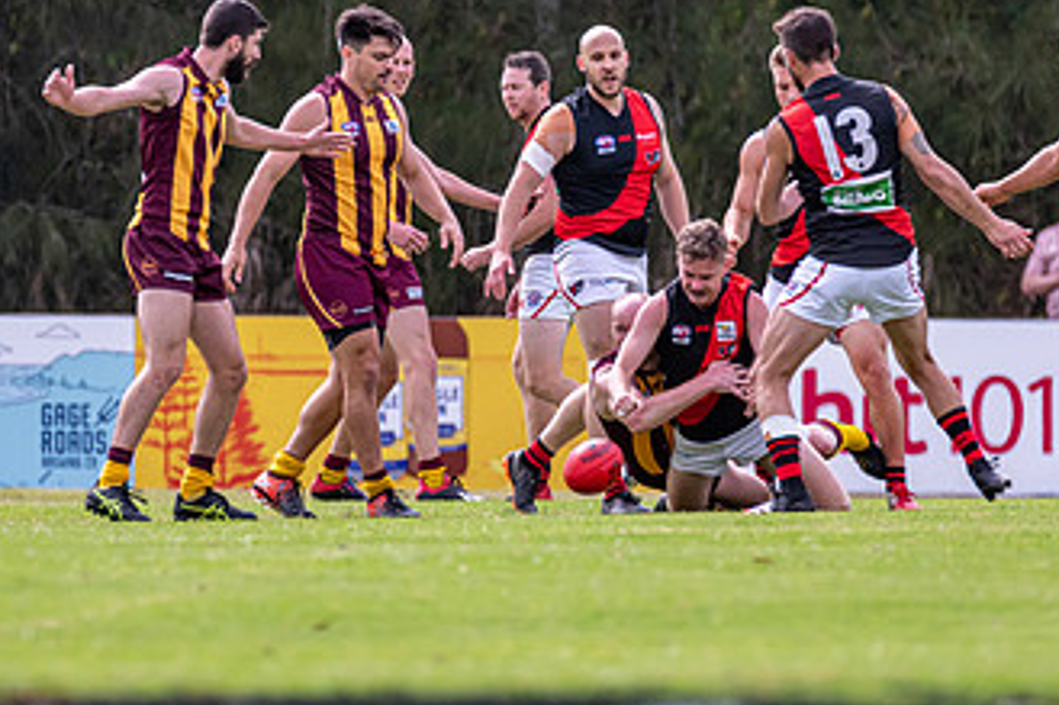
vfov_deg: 1.6
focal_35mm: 876
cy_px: 312
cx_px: 448
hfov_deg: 2.4
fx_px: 25755
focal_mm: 460
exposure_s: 1/1600
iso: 800
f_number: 7.1
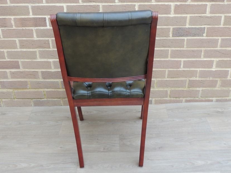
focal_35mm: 41
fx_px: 274
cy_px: 89
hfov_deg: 45.8
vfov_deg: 35.1
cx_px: 116
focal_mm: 5.8
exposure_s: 1/50
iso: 110
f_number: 3.2
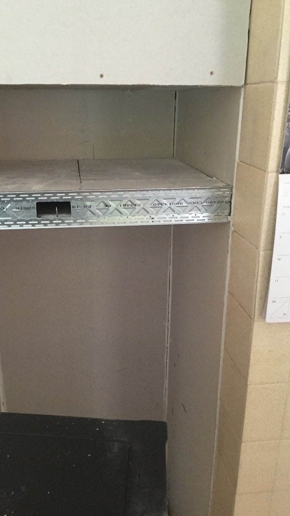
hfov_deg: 36.5
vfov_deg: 61.0
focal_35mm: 32
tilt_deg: -18.6
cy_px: 256
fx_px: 438
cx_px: 116
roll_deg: -0.2
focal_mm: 4.15
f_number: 2.2
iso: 200
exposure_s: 1/33
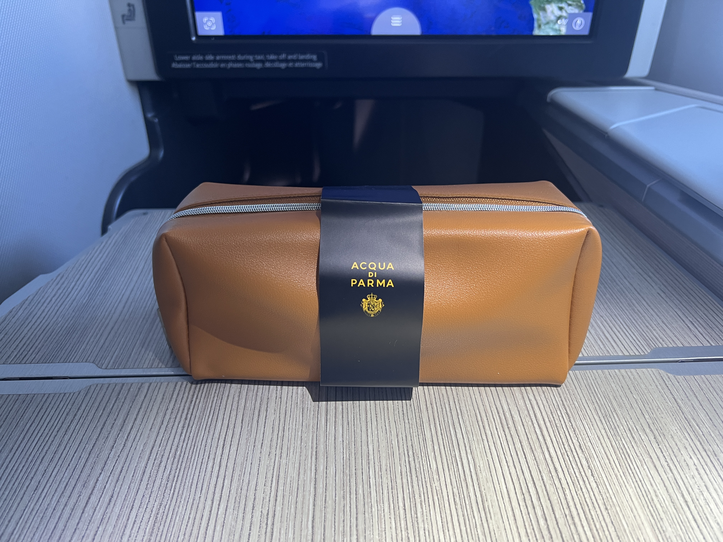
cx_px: 362
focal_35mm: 26
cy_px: 271
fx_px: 543
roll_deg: +1.1
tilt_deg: -29.8
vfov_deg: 53.1
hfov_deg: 67.3
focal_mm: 5.7
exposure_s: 1/42
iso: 200
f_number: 1.5
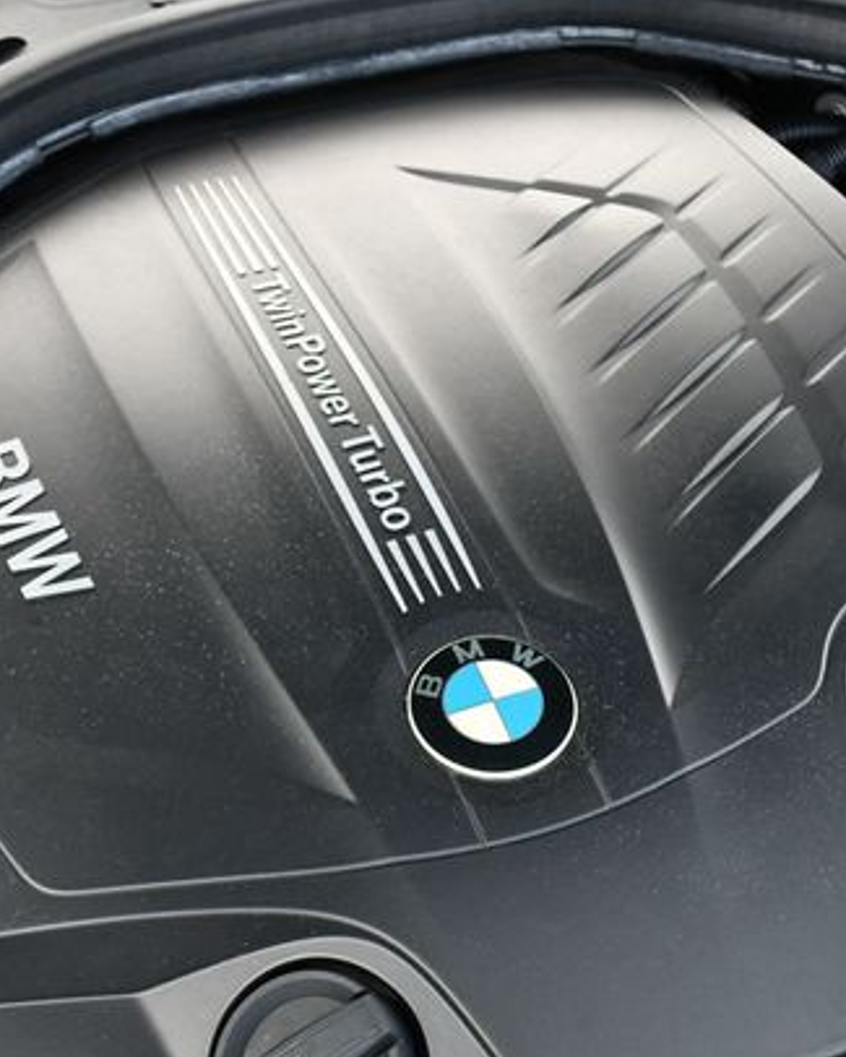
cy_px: 555
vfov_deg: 26.8
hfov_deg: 21.5
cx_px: 266
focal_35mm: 71
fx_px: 2221
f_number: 4.5
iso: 400
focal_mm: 24
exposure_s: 1/250
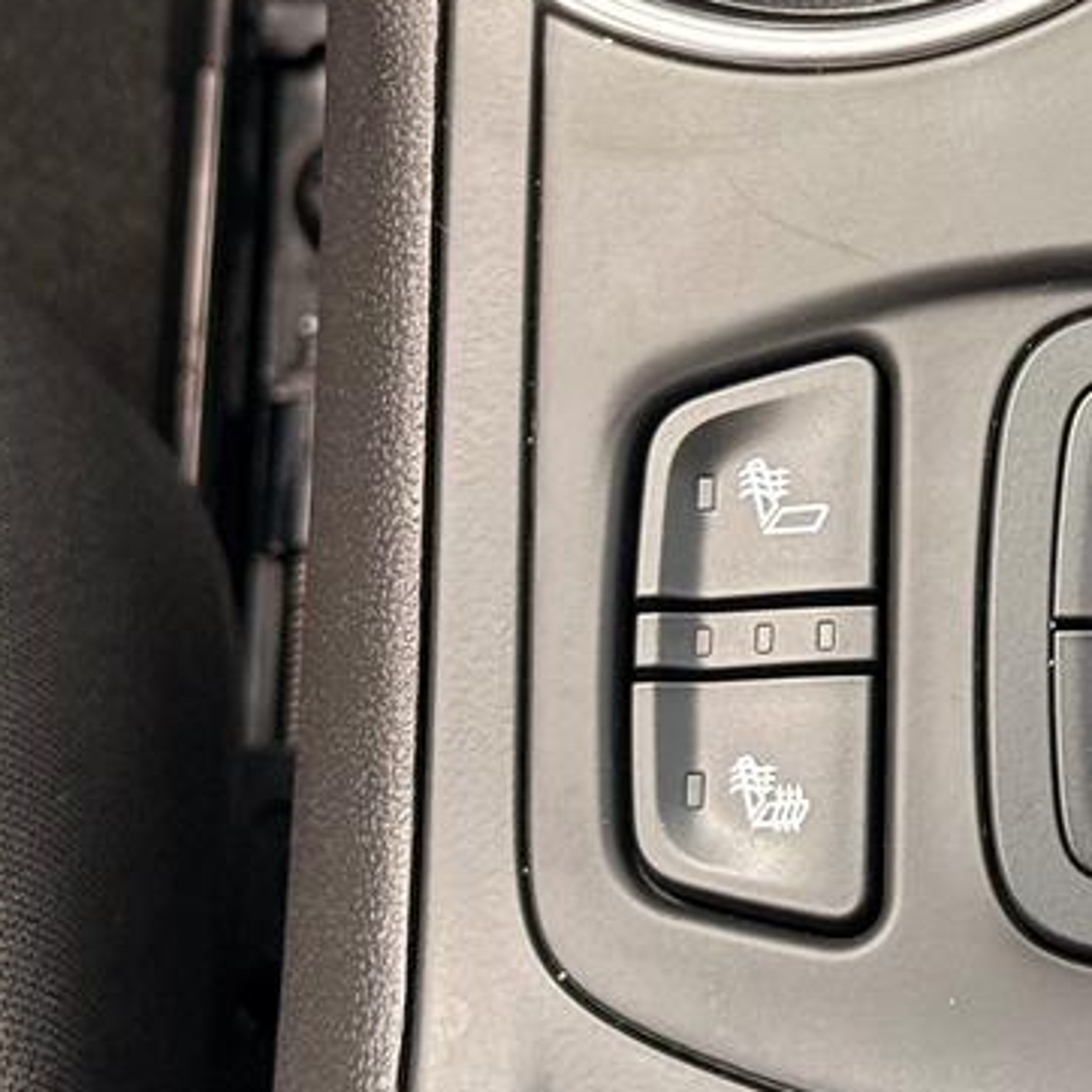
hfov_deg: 11.4
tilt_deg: -73.1
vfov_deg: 11.5
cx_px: 1385
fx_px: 5354
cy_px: 3
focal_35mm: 150
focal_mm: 6.76
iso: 160
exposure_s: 1/236
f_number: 1.78
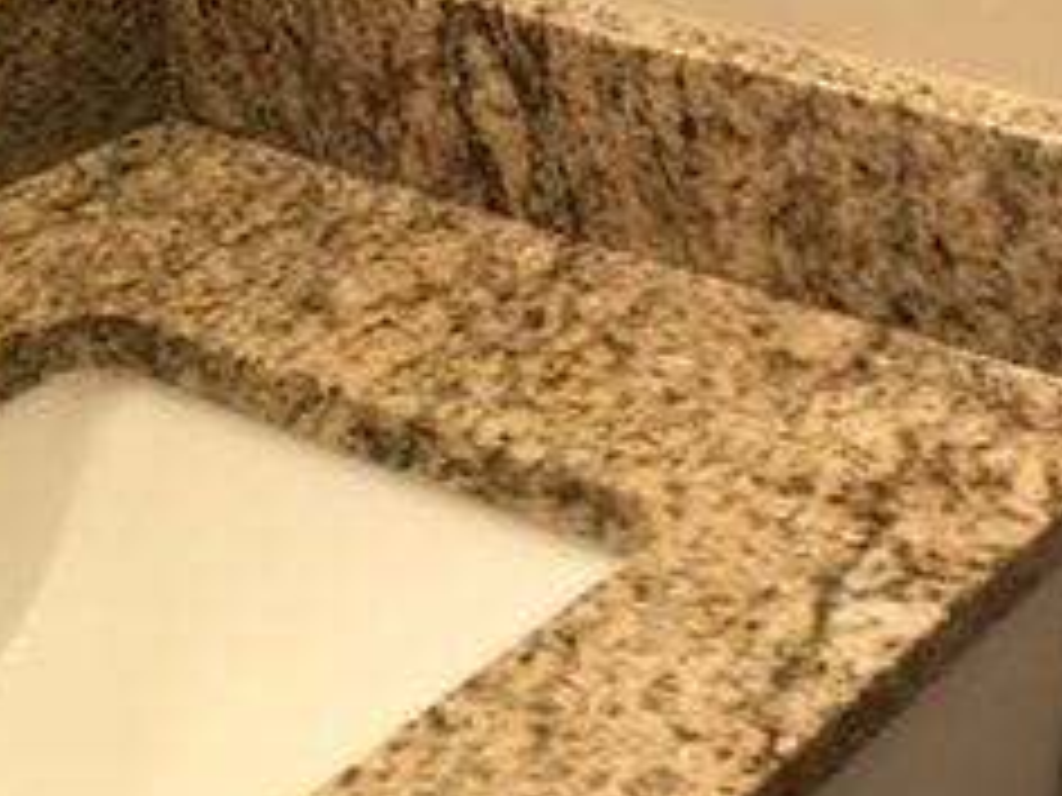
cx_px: 81
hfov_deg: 24.8
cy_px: 562
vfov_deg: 19.3
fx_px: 2332
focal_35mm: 76
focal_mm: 3.99
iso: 40
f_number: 1.8
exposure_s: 1/24
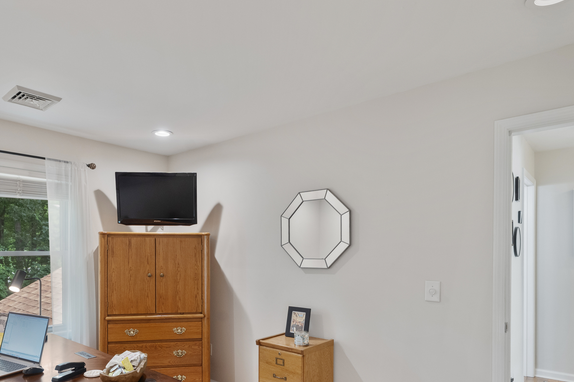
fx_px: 367
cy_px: 267
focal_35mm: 23
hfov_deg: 74.8
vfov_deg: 53.6
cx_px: 217
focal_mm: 14
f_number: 8
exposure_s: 1/4
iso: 800
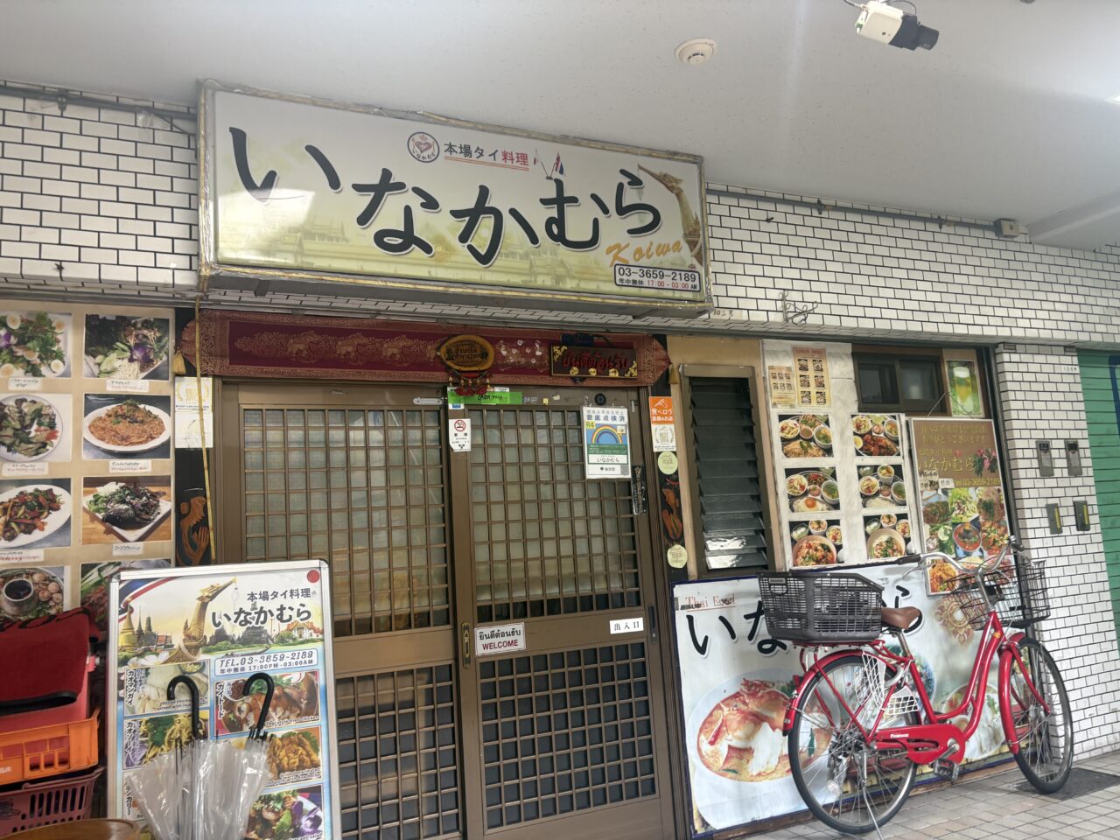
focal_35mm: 26
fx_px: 841
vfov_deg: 53.1
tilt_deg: +8.7
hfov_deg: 67.3
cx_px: 560
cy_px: 420
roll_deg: +4.9
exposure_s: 1/122
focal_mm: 5.96
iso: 125
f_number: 1.6
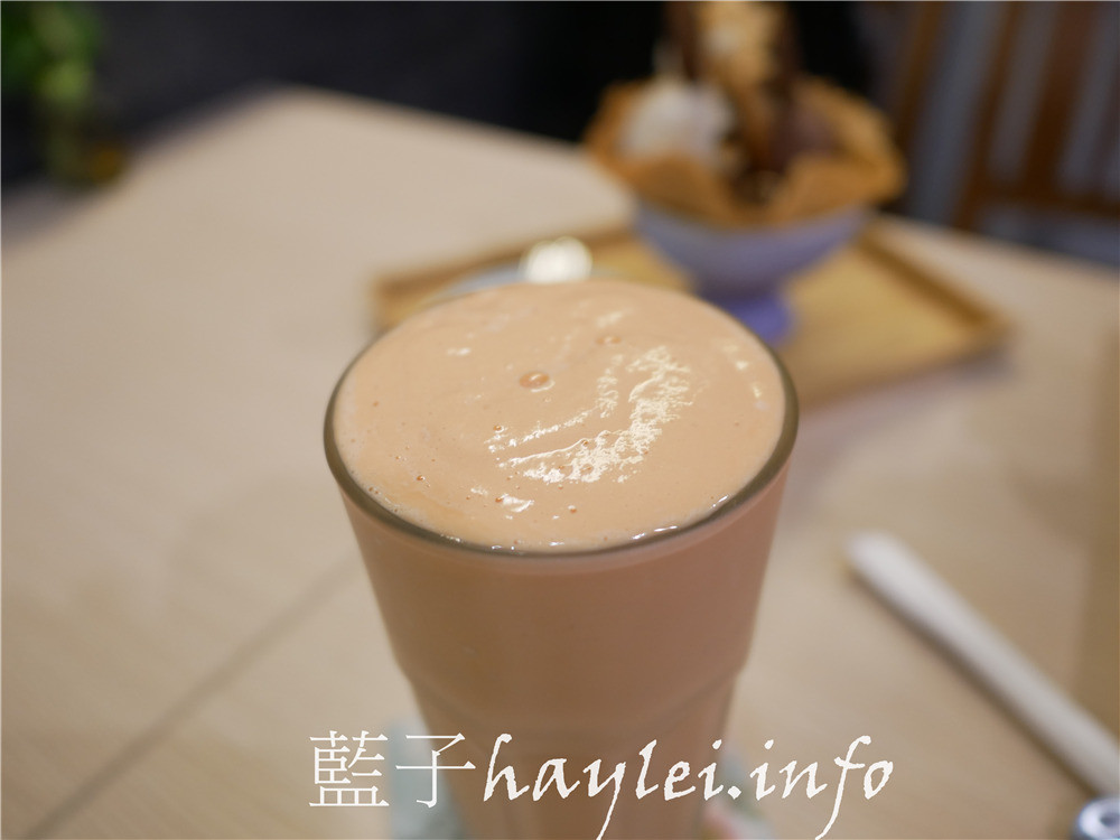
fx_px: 971
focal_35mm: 30
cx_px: 560
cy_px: 420
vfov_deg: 46.8
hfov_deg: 60.0
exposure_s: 1/60
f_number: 1.7
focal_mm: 15
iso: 400
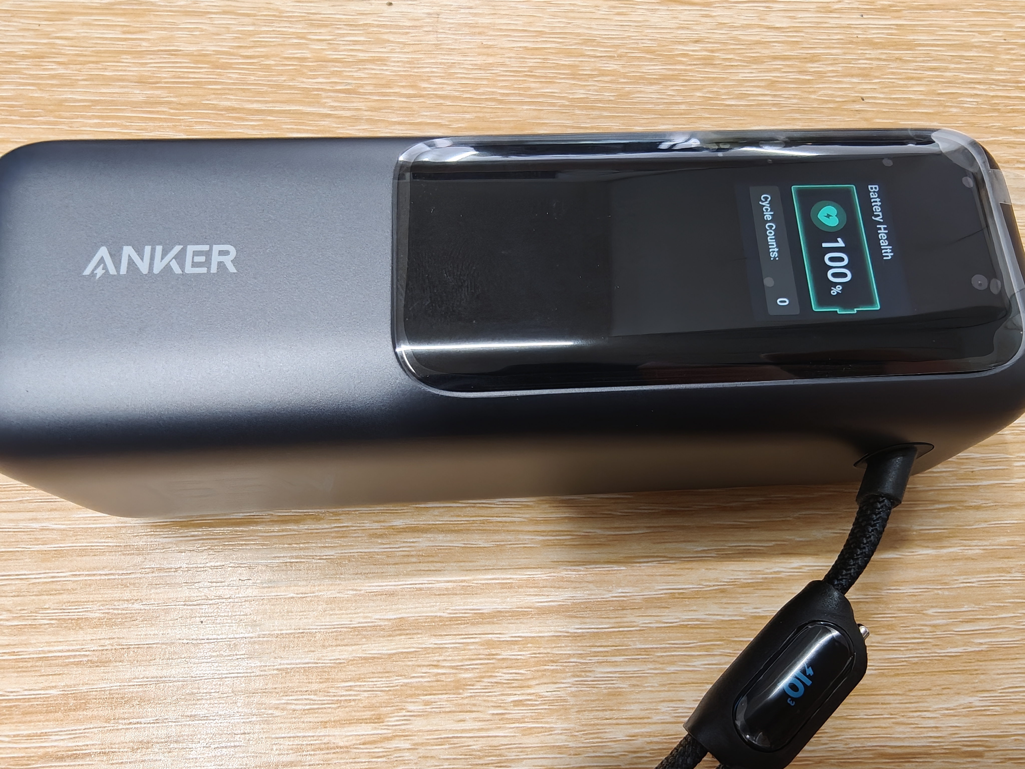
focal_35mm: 23
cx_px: 512
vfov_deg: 58.9
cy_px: 384
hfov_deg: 73.9
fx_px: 681
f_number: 2
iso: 2000
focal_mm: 2.3
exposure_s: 1/60
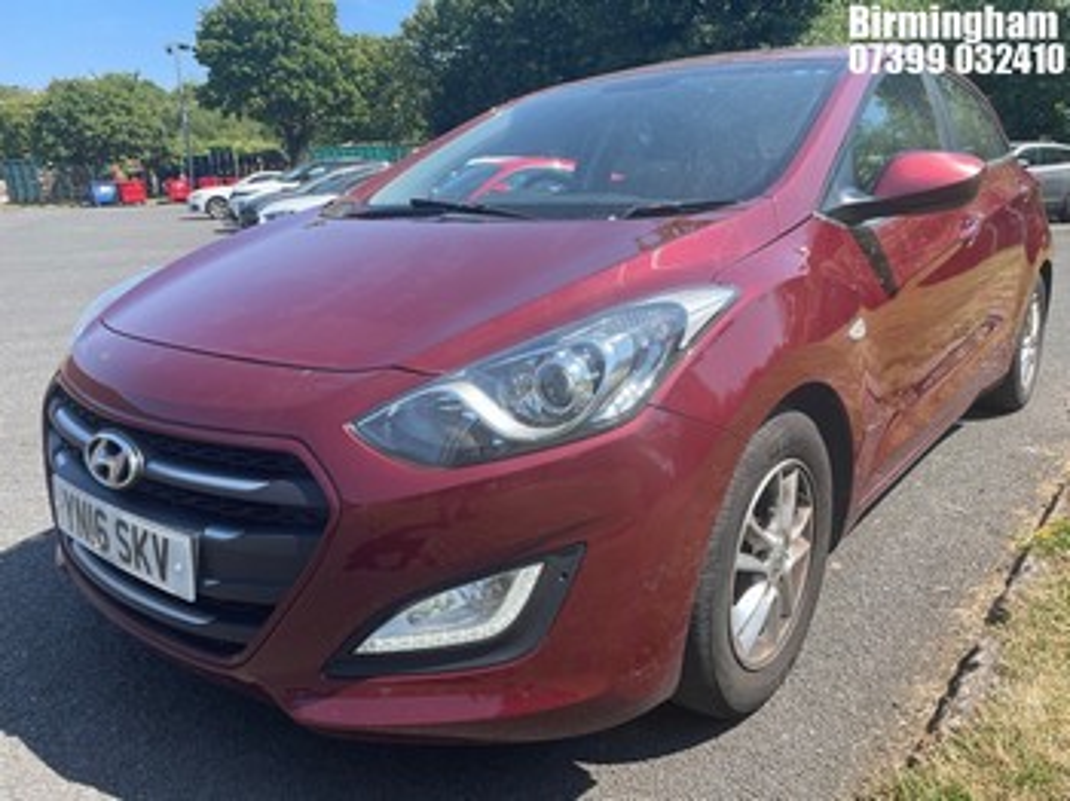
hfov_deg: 67.3
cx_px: 535
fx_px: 803
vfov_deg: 53.0
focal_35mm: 26
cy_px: 400
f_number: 1.6
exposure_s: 1/1289
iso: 32
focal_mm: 4.2
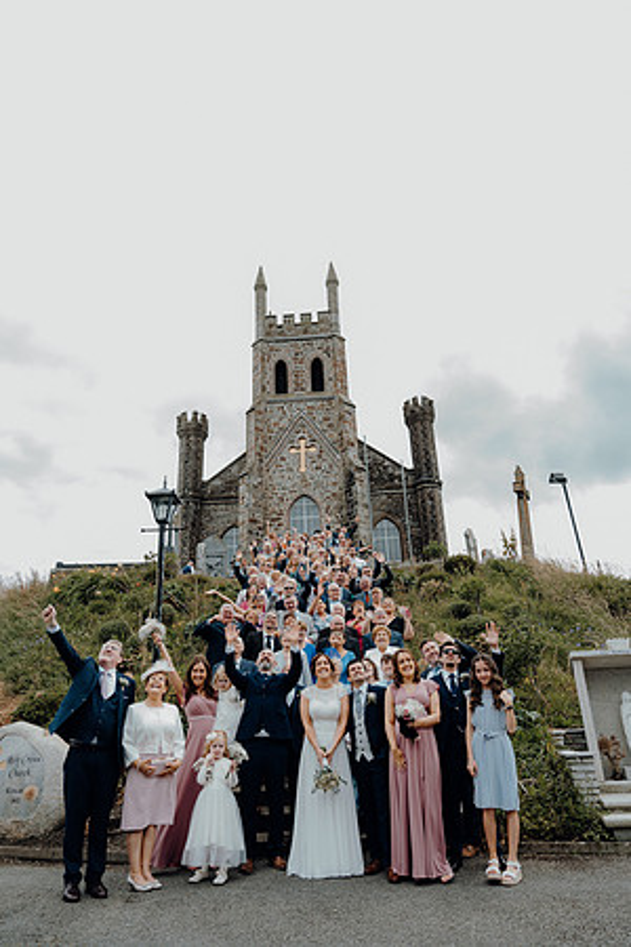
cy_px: 474
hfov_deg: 53.1
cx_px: 316
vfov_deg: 73.7
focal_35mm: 24
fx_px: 631
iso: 125
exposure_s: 1/400
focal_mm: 24
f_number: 2.8
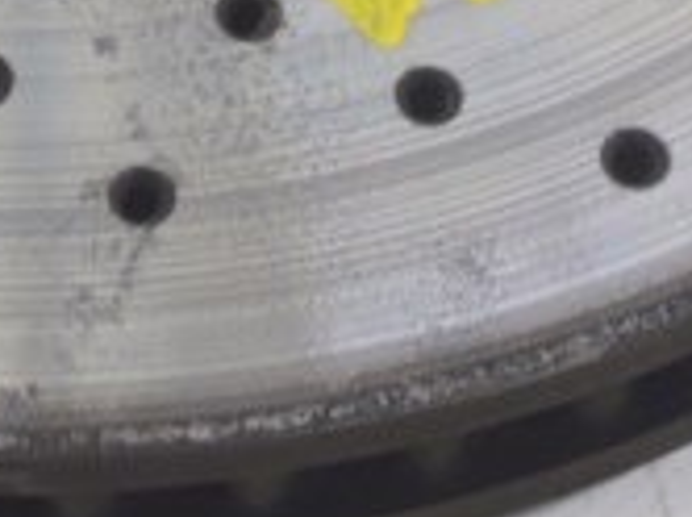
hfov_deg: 7.4
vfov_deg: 5.4
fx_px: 5330
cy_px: -744
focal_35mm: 267
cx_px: -196
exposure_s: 1/20
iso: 400
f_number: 5.6
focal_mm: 30
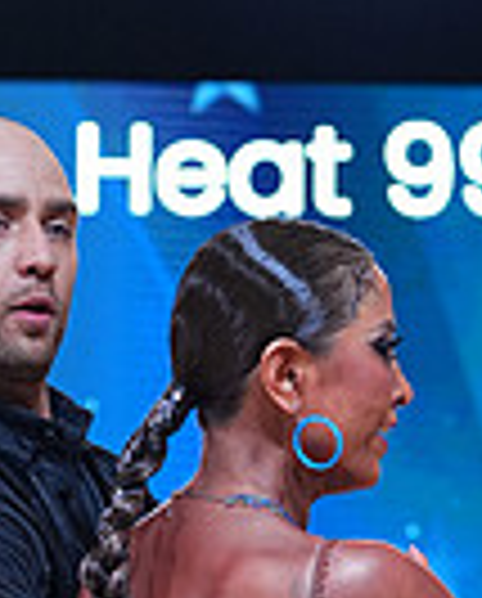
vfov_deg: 6.6
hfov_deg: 5.4
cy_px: 976
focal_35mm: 286
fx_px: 5082
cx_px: 214
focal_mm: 70
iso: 640
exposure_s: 1/250
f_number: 4
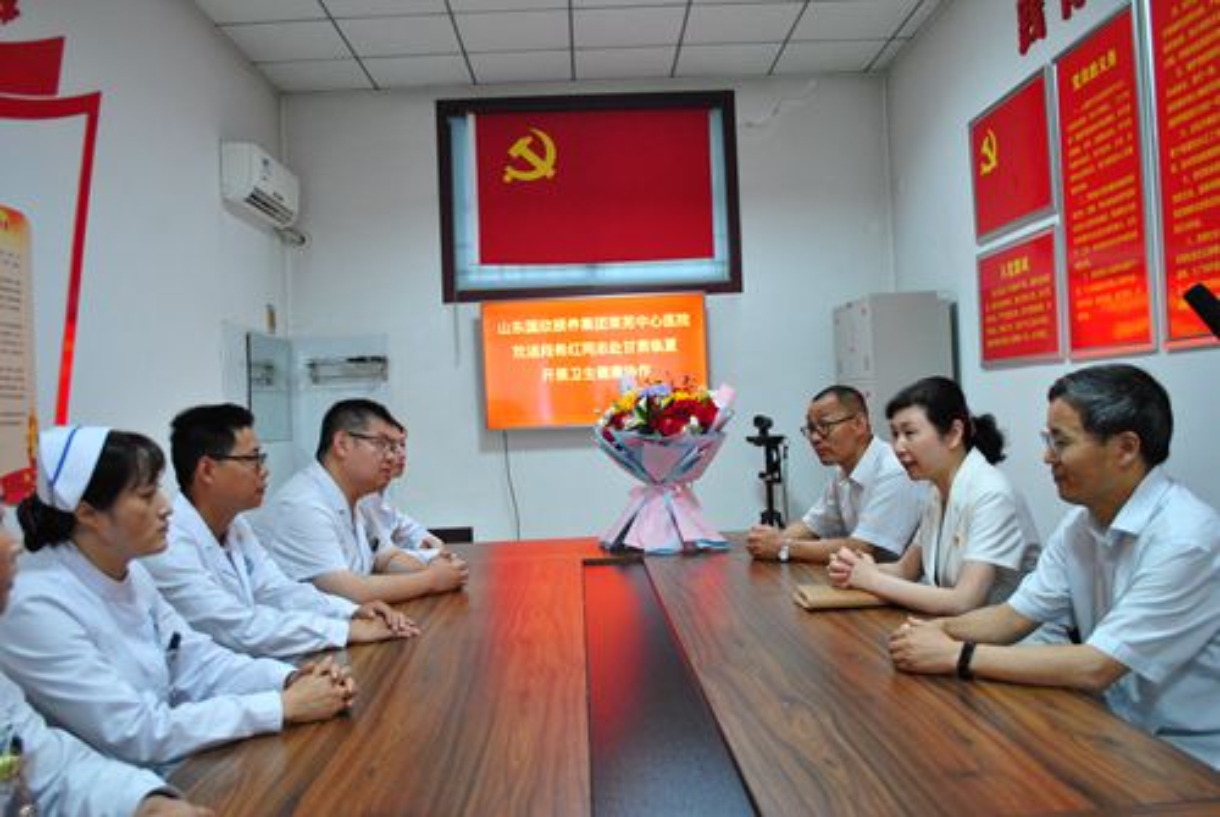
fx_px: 1018
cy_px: 408
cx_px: 610
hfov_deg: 61.9
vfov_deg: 43.7
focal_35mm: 30
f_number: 3.8
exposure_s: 1/20
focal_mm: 20
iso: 800
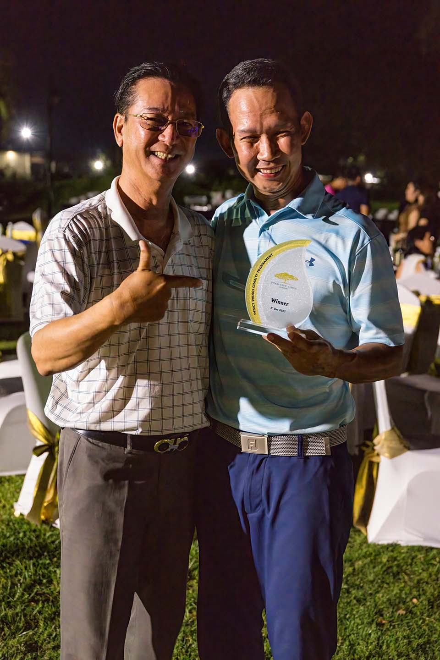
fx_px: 953
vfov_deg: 38.2
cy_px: 330
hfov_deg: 26.0
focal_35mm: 52
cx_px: 220
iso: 25600
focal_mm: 52
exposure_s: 1/250
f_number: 4.5
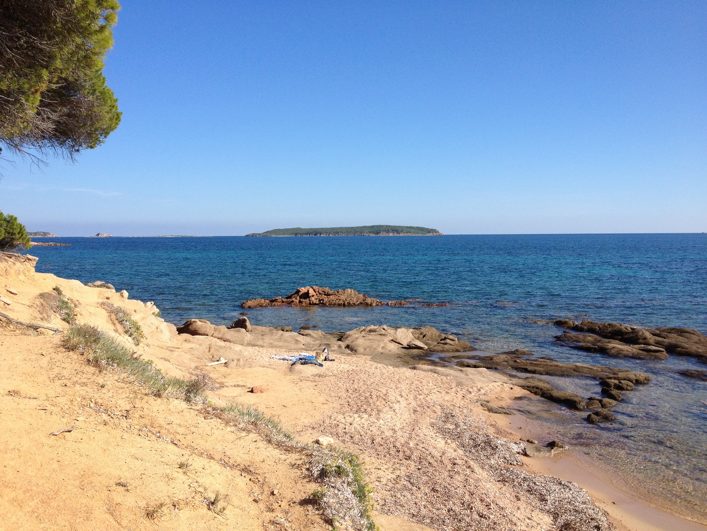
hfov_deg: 52.6
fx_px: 715
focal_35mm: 35
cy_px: 266
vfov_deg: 40.7
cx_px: 354
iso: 64
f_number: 2.4
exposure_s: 1/1727
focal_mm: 4.28
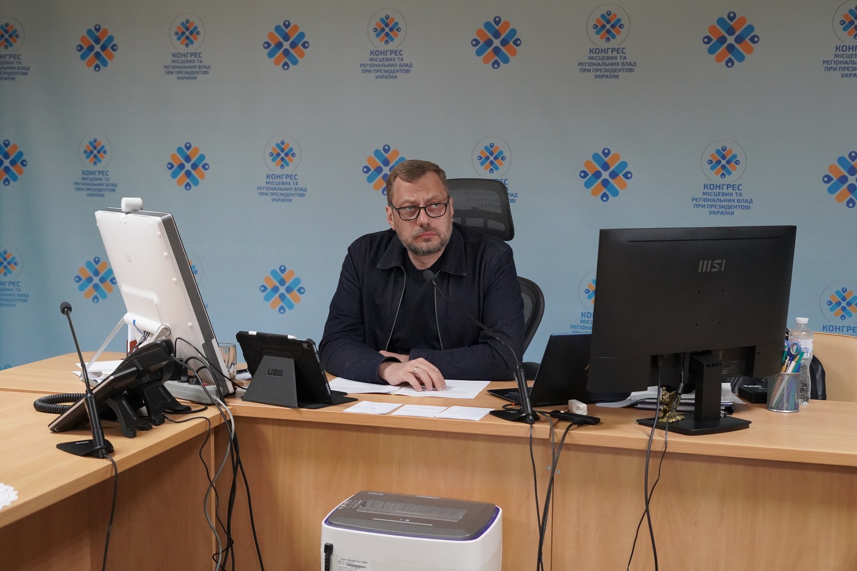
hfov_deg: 39.6
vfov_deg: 27.0
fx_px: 1190
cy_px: 286
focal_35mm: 50
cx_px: 428
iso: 8000
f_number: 4
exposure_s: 1/160
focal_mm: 50
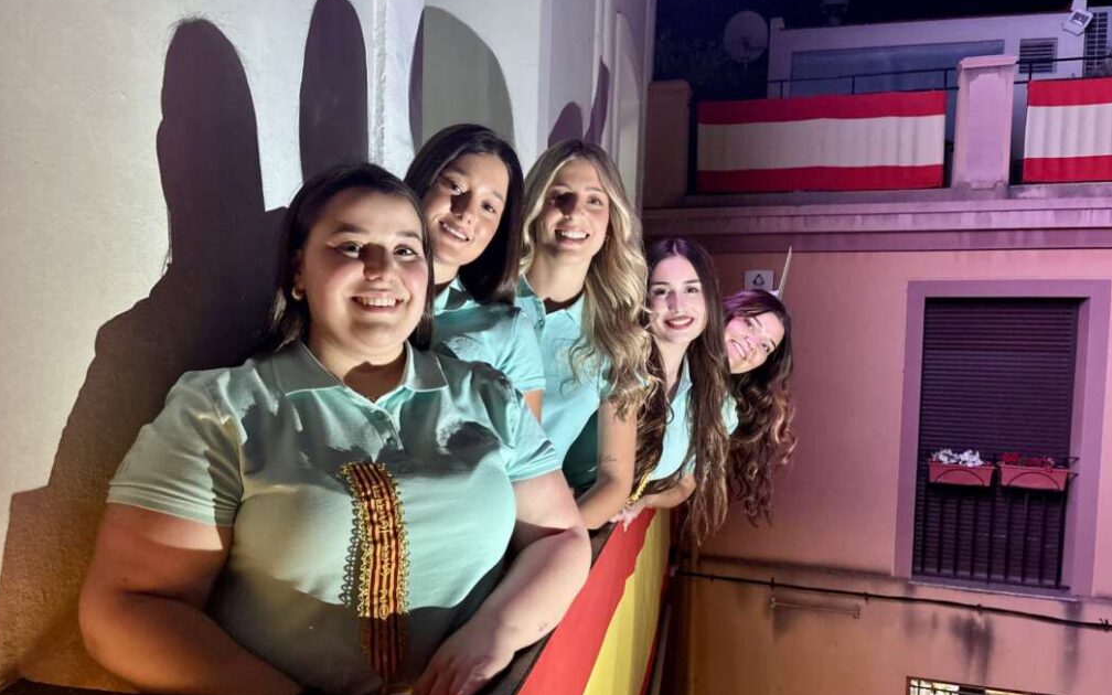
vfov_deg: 44.5
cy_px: 391
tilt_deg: -3.9
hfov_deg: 66.5
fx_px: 849
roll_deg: -1.6
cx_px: 555
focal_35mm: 28
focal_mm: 5.96
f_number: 1.6
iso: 500
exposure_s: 1/35
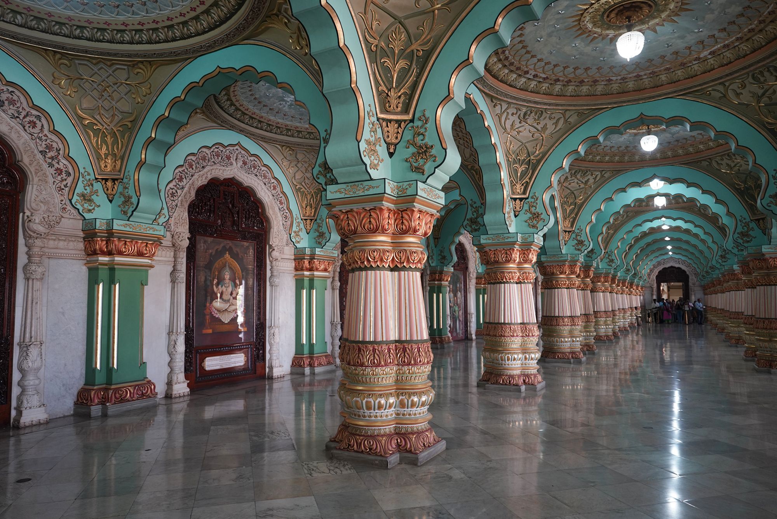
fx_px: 518
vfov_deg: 53.1
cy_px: 260
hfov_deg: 73.7
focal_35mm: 24
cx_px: 388
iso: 800
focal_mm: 24
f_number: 3.2
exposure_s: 1/40
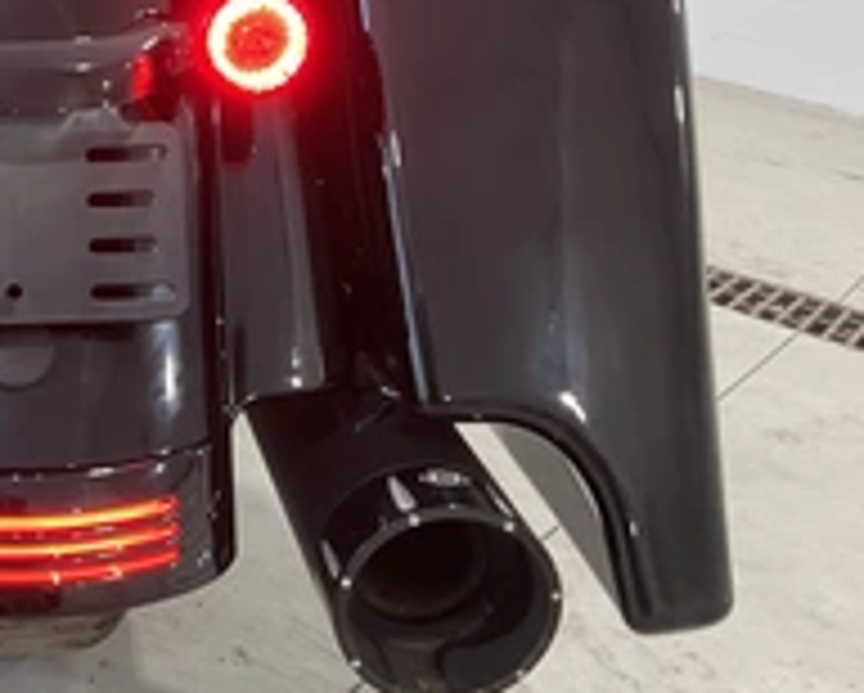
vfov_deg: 25.8
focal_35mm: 59
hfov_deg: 29.5
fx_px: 1510
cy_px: 284
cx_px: -27
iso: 80
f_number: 1.8
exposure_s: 1/51
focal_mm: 3
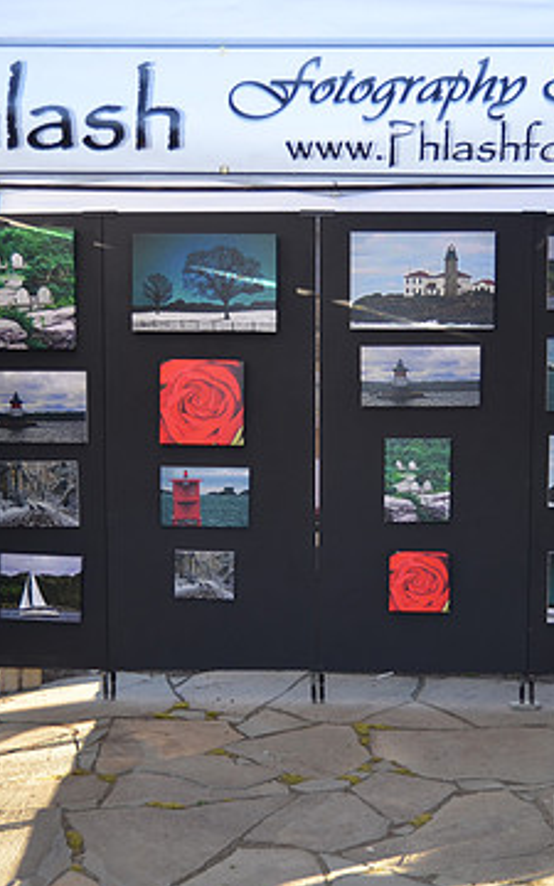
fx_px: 1304
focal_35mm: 54
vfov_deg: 37.5
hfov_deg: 24.0
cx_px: 308
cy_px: 450
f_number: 3.5
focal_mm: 22
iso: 200
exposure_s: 1/125
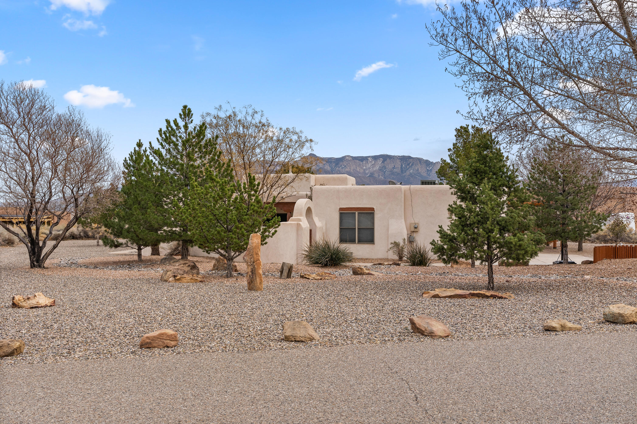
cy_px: 212
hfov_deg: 57.2
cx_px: 318
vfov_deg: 40.0
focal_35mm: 33
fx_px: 584
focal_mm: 33
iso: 250
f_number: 9
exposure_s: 1/500
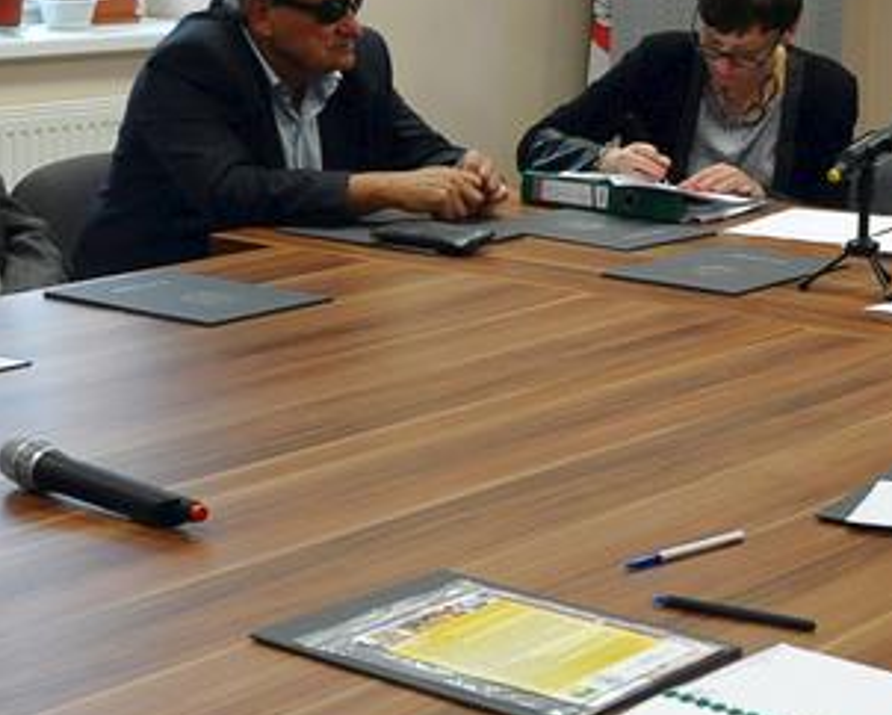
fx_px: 2510
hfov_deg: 19.8
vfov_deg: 16.2
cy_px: 409
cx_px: 774
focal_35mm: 95
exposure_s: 1/100
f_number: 5
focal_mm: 24
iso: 1250
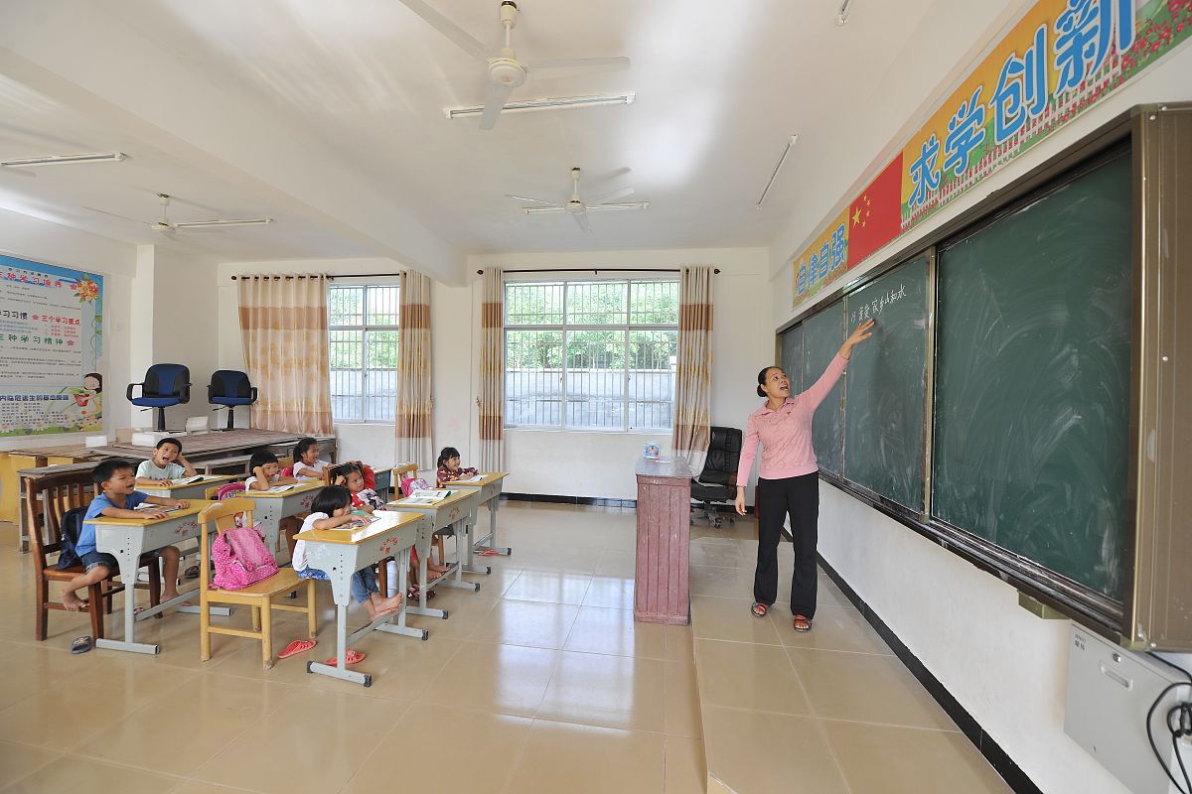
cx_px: 596
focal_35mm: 14
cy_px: 397
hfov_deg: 104.3
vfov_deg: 81.2
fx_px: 464
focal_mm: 14
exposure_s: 1/250
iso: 320
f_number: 4
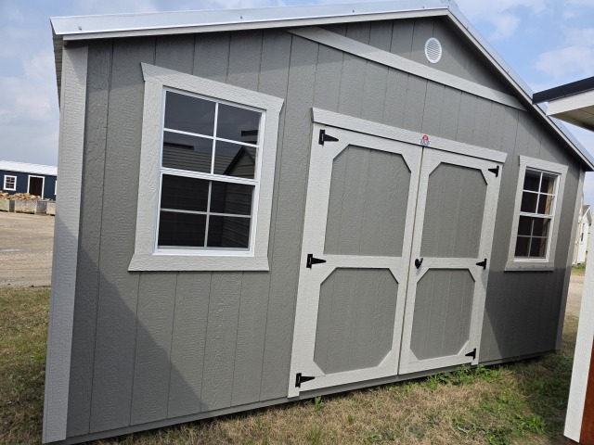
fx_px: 395
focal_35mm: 23
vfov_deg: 58.9
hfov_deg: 73.9
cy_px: 222
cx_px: 297
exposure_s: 1/4333
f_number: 1.7
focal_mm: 6.3
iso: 80
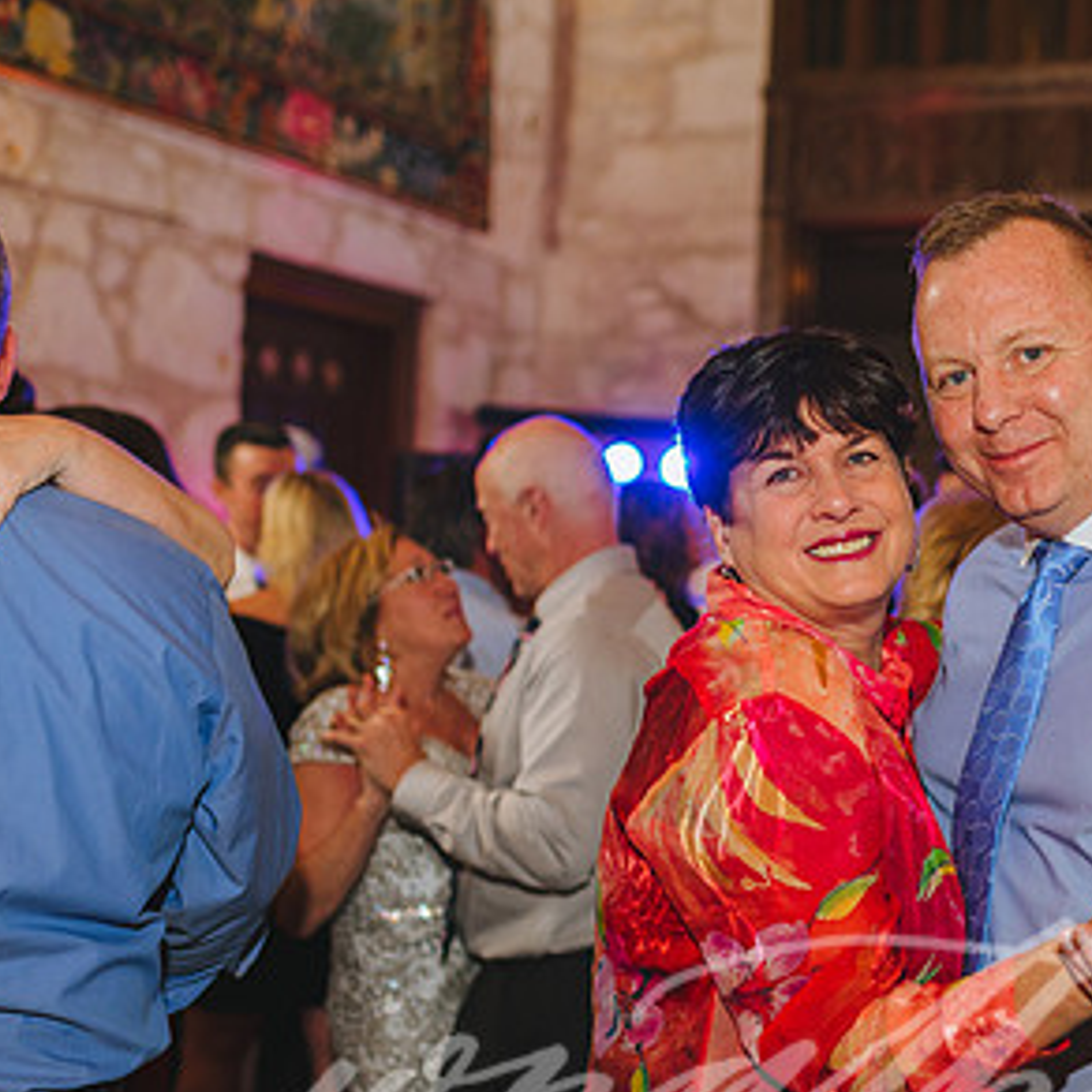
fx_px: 2106
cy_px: 660
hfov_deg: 27.9
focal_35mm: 59
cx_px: 1002
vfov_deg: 29.0
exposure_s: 1/200
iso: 800
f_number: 2.5
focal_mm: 35
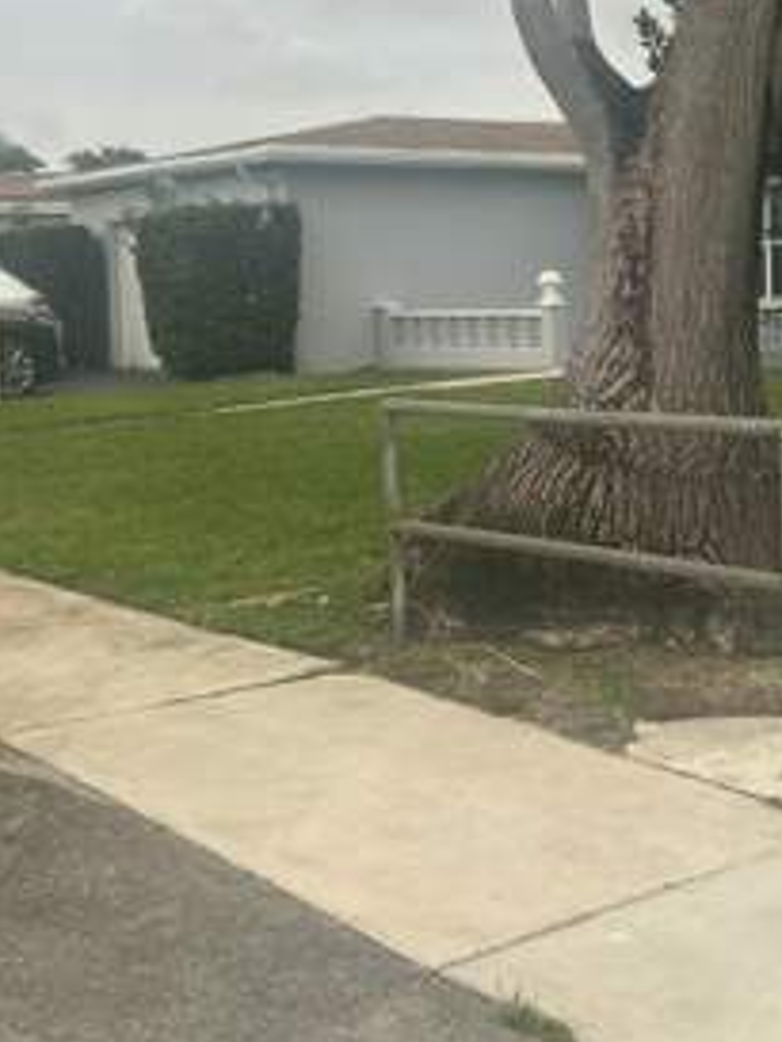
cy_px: 321
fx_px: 1836
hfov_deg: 23.3
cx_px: 725
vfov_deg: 31.3
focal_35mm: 61
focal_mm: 5.7
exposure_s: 1/460
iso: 50
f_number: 1.5
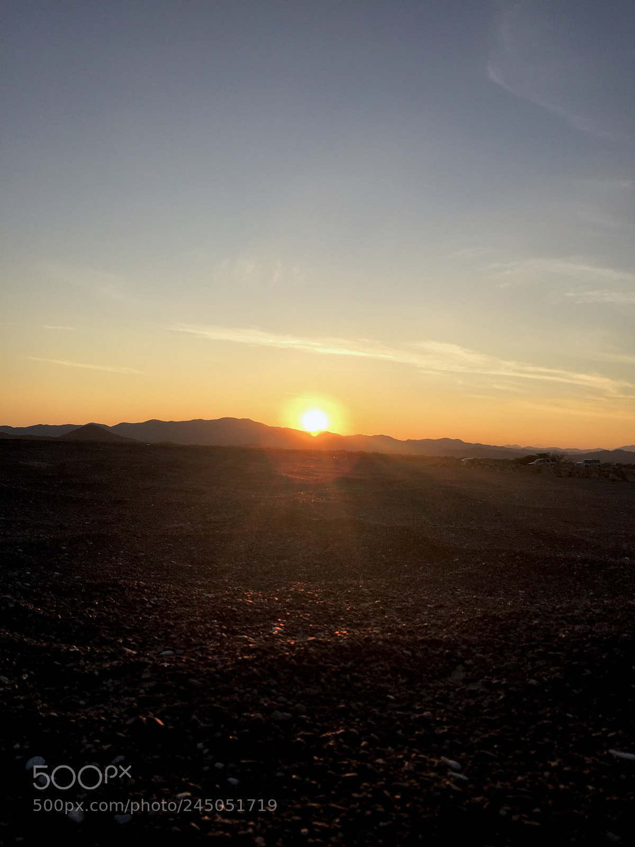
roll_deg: -1.5
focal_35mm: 29
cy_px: 424
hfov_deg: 48.2
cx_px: 318
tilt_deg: +4.1
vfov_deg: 61.7
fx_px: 709
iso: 32
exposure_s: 1/1721
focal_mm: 4.15
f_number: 2.2
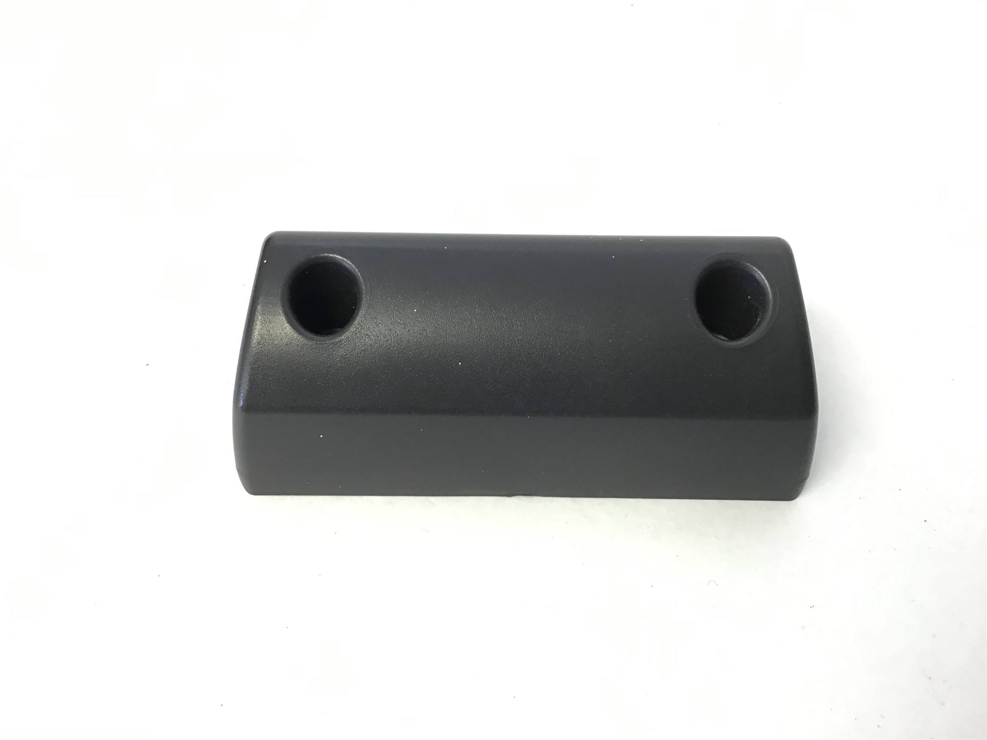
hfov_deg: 58.4
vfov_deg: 45.4
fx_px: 884
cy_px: 370
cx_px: 494
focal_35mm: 31
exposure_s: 1/33
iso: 50
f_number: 2.4
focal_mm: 3.3
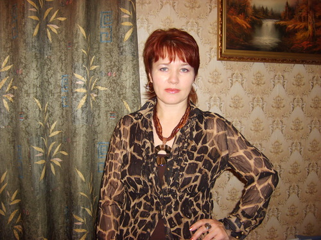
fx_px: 325
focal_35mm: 35
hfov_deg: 52.6
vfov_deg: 40.7
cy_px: 120
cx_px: 160
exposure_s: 1/45
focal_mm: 5.8
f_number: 2.8
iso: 100
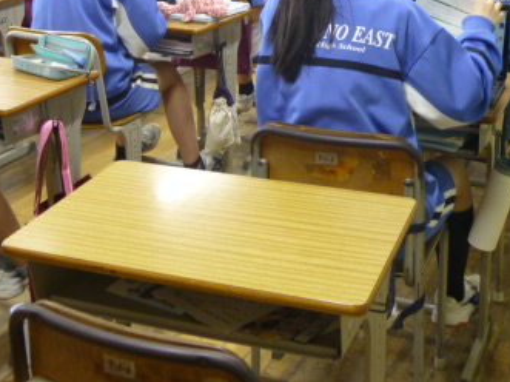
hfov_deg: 33.2
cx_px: 257
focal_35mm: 58
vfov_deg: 24.5
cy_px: 39
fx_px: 854
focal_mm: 5.2
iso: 400
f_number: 3.3
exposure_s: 1/40
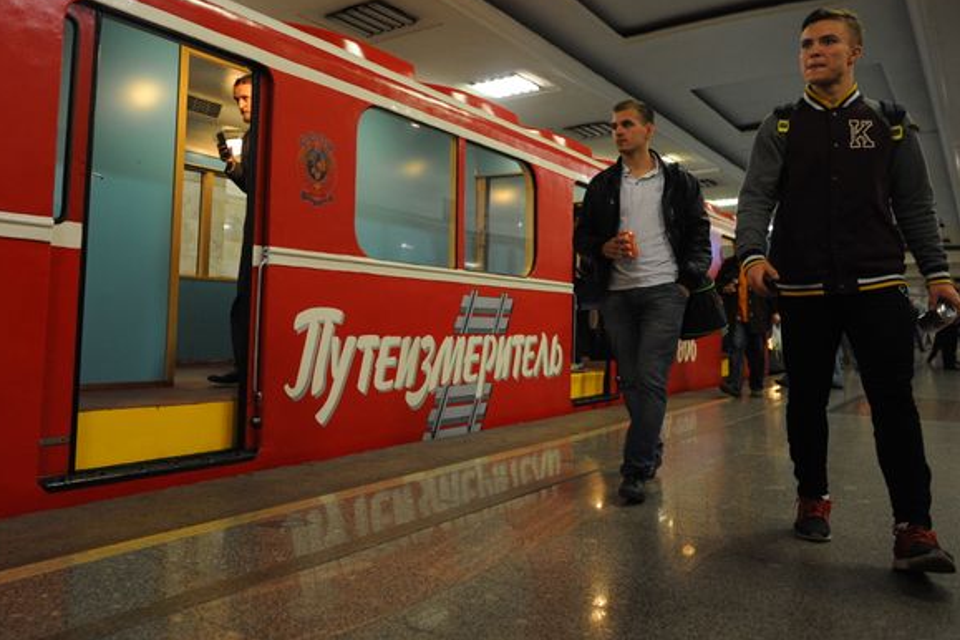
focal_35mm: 29
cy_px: 259
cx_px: 403
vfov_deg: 44.7
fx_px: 773
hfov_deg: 63.3
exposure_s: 1/200
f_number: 2.8
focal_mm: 24
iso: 2500
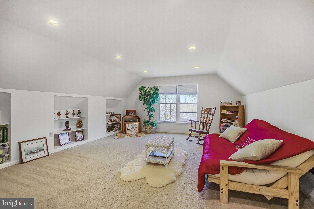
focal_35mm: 16
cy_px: 104
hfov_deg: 96.7
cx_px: 157
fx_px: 140
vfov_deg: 73.7
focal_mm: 16
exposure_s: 1/20
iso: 640
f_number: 8
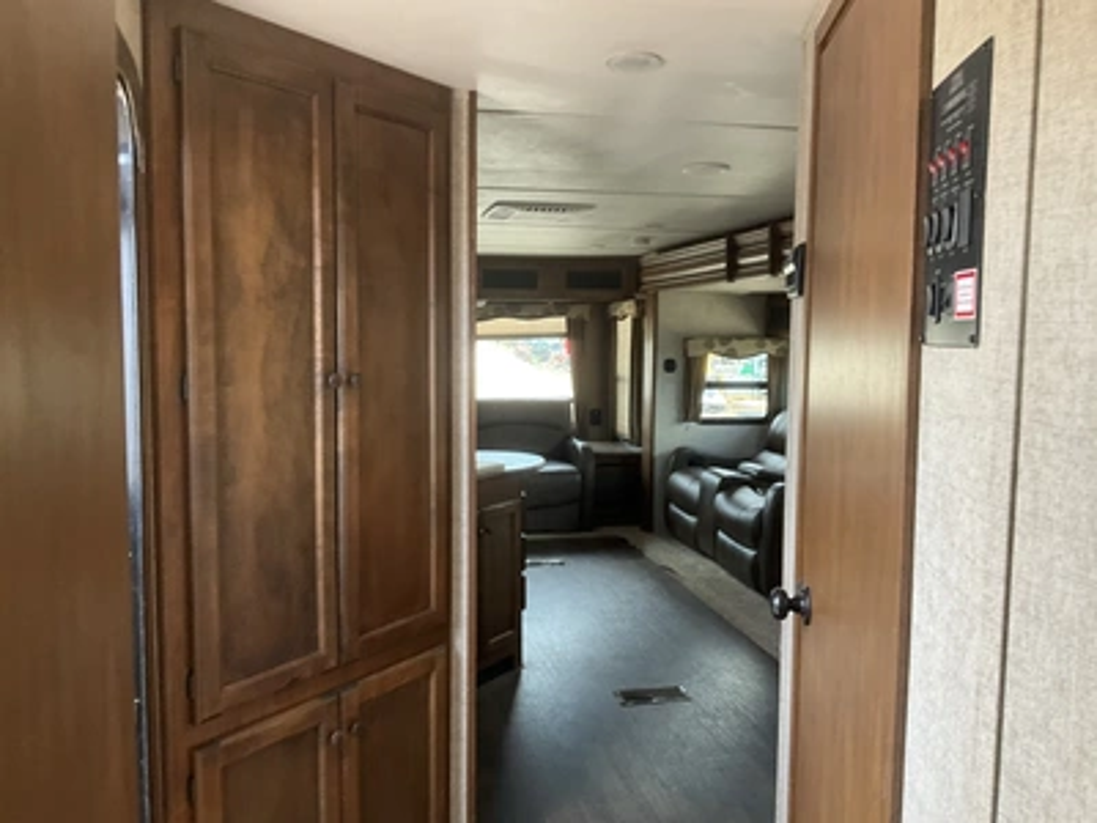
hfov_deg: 61.7
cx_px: 548
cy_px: 412
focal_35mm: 29
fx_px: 919
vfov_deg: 48.2
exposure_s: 1/60
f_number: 1.8
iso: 64
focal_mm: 3
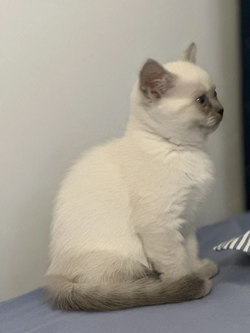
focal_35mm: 77
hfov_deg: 19.1
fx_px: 741
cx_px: 125
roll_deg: +3.0
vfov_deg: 25.3
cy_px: 166
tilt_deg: -7.5
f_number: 2.8
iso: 400
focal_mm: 9
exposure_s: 1/28
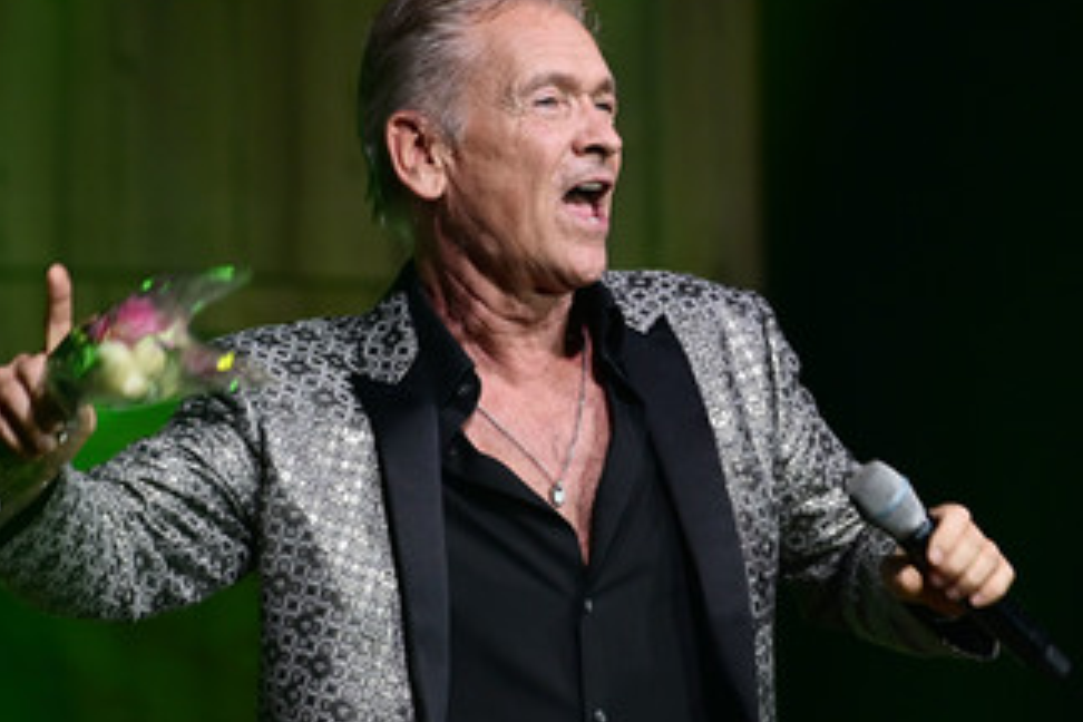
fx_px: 8363
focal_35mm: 278
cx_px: 526
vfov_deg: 4.9
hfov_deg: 7.4
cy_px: 318
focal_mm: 200
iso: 1600
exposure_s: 1/500
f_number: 4
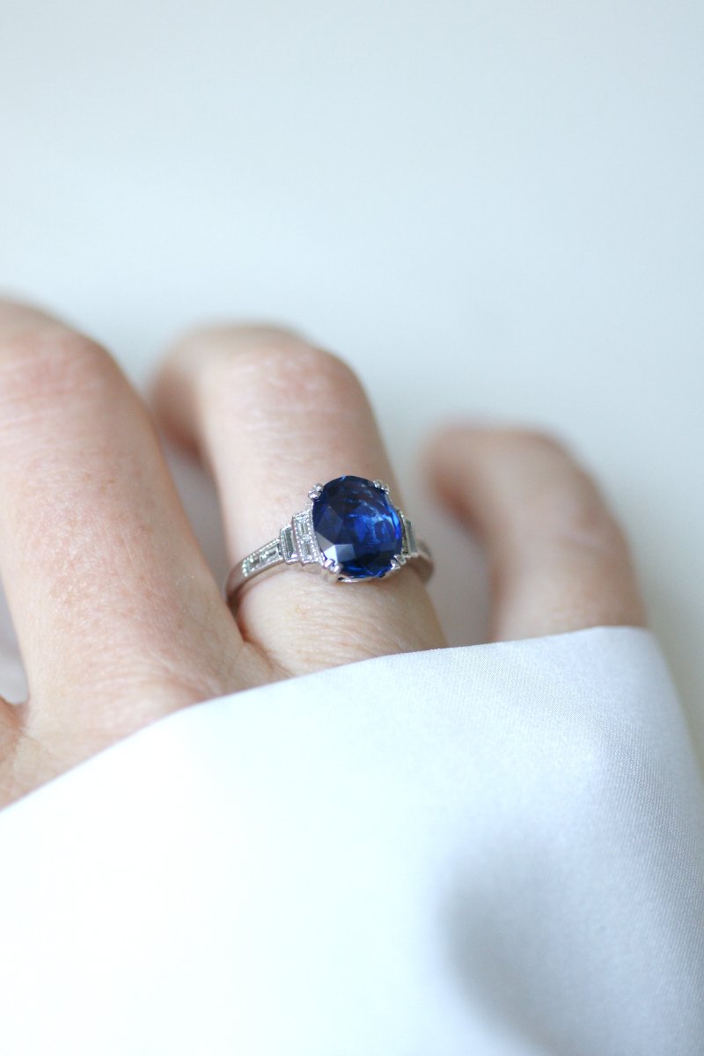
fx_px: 3080
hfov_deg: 13.0
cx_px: 352
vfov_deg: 19.5
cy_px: 528
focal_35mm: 105
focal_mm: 70
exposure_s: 1/125
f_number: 2.8
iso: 800
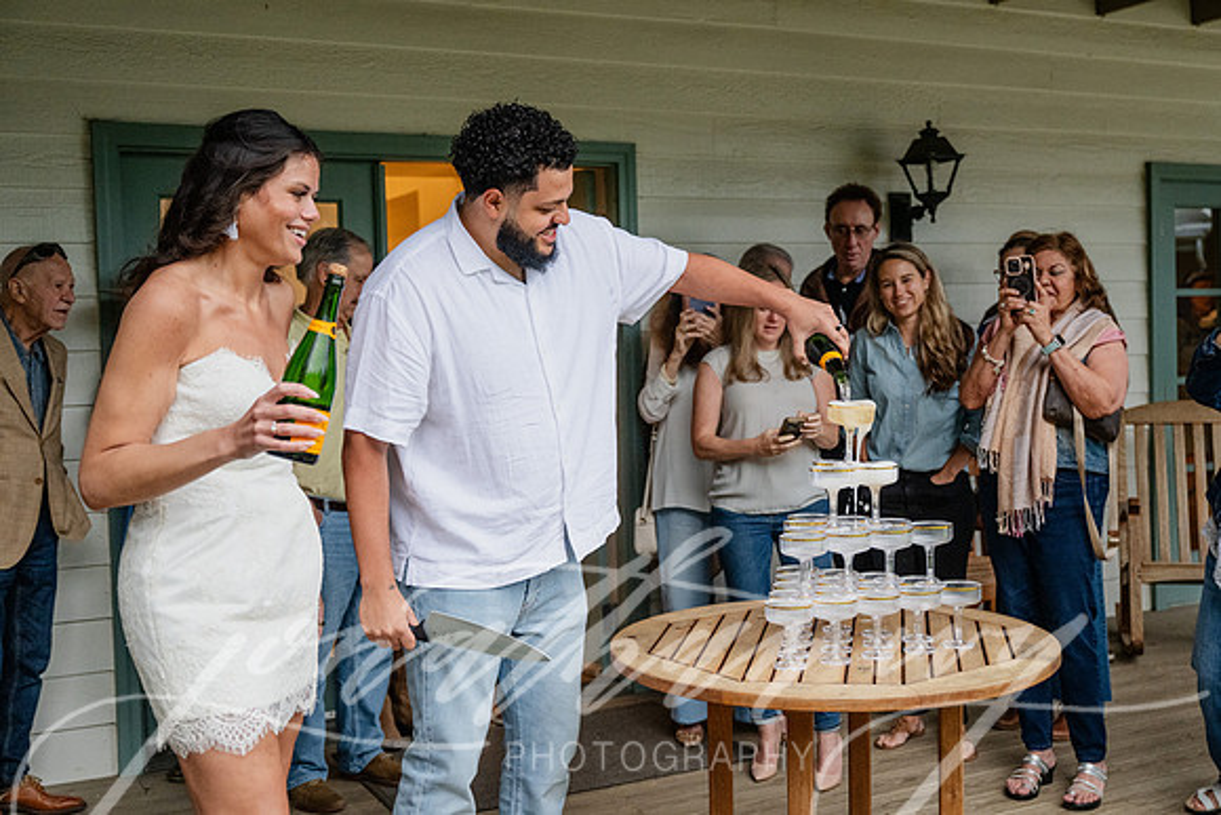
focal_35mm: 41
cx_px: 638
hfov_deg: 47.4
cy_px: 409
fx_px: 1390
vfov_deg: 32.7
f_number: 2.8
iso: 2200
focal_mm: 38
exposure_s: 1/250
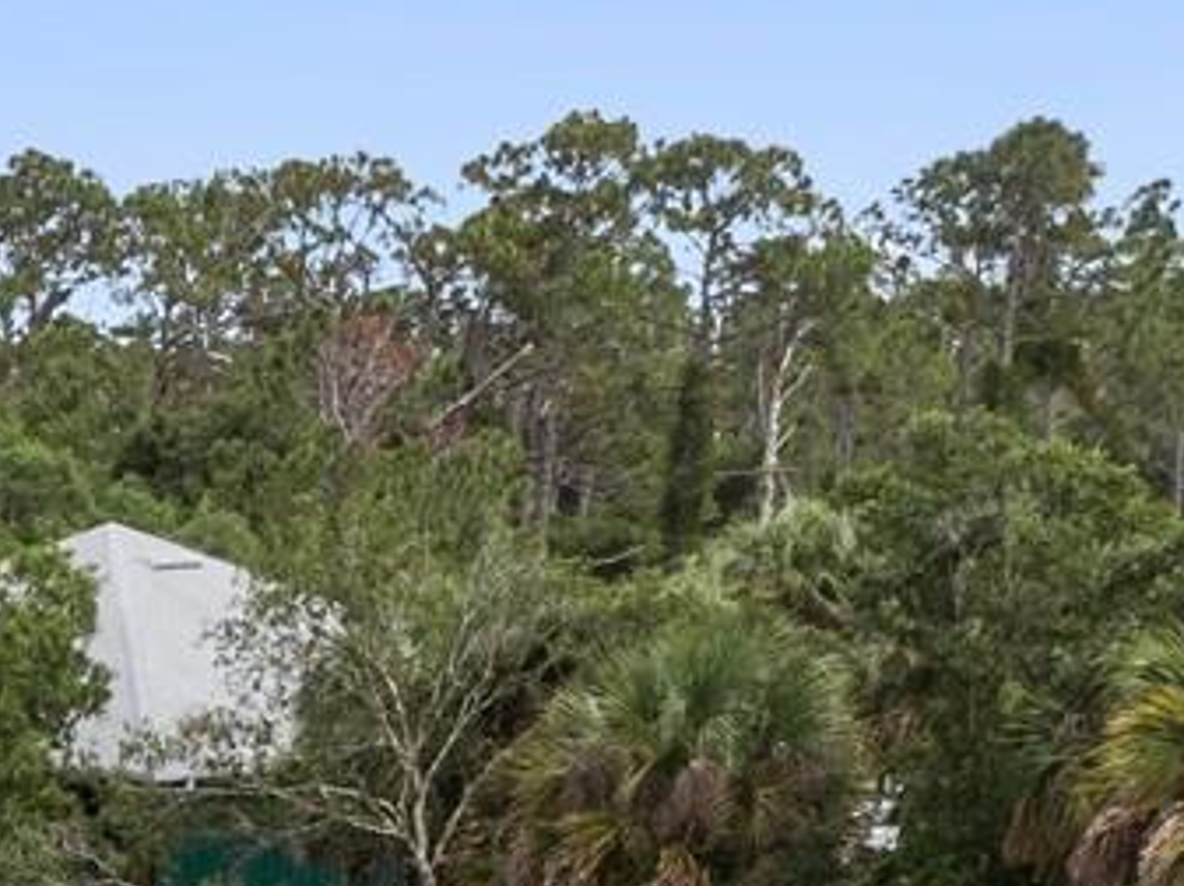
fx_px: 3895
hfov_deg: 16.4
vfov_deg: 12.2
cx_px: -355
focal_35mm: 114
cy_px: 1443
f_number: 2.8
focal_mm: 4.39
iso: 100
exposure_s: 1/2000
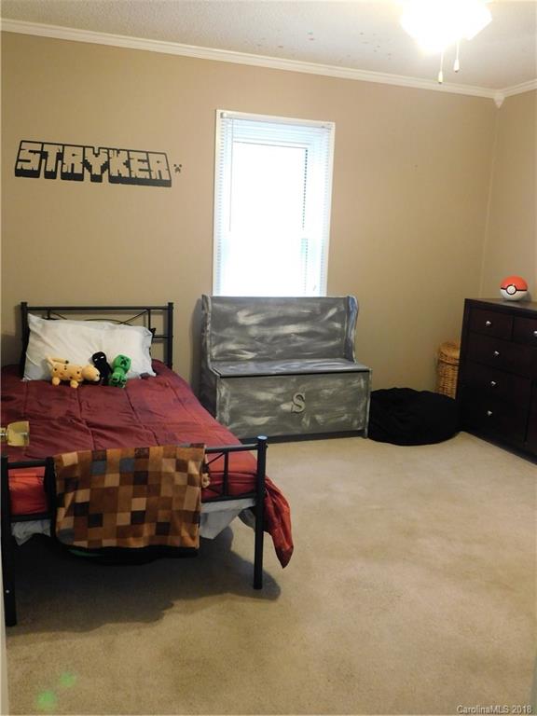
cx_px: 268
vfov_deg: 60.0
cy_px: 358
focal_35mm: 30
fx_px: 621
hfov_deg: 46.8
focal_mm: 5.3
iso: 400
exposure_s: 1/15
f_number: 3.2
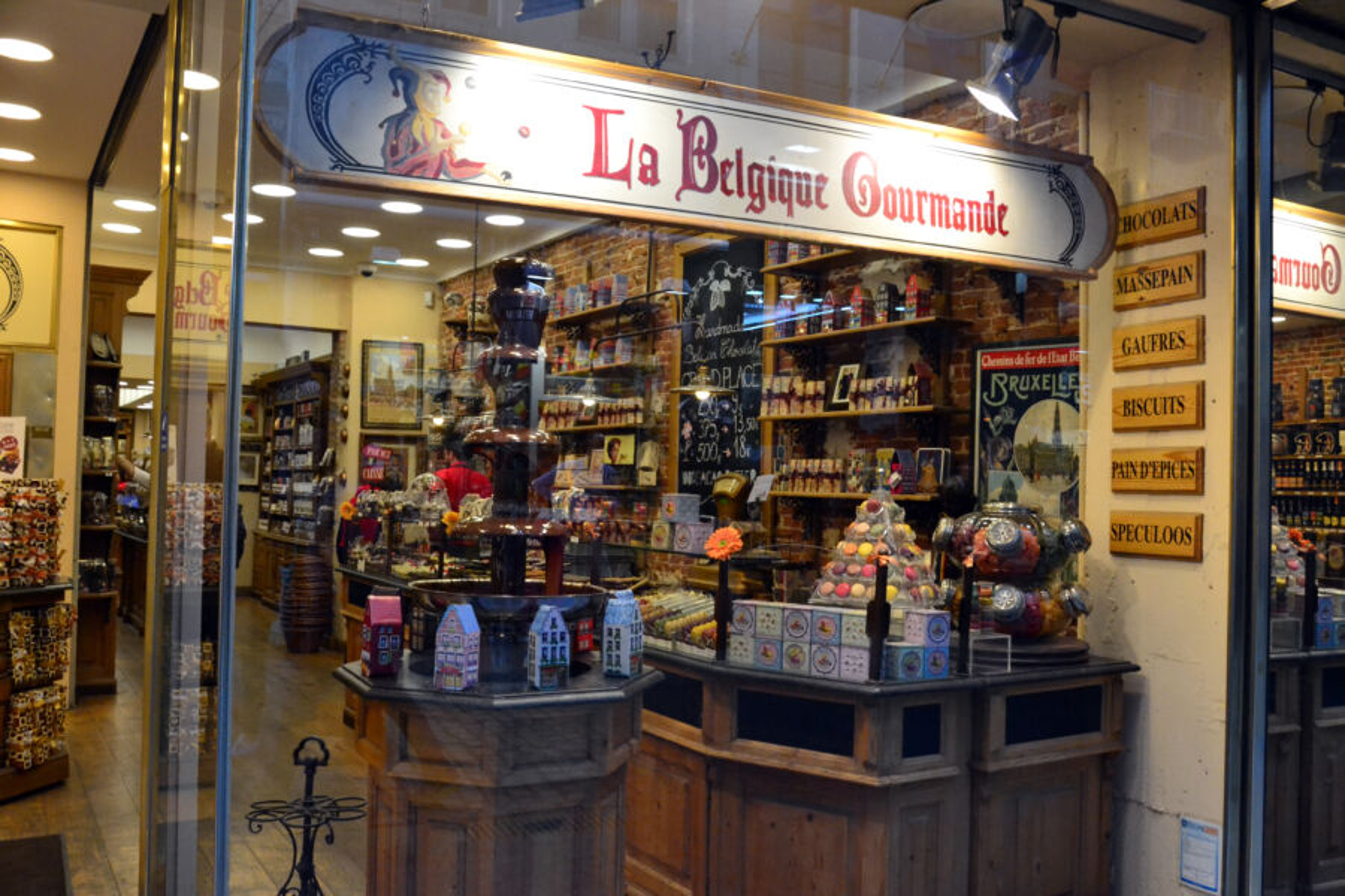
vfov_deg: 41.7
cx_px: 672
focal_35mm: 32
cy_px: 448
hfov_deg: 59.5
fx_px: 1177
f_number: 5.6
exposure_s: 1/100
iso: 2800
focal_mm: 21
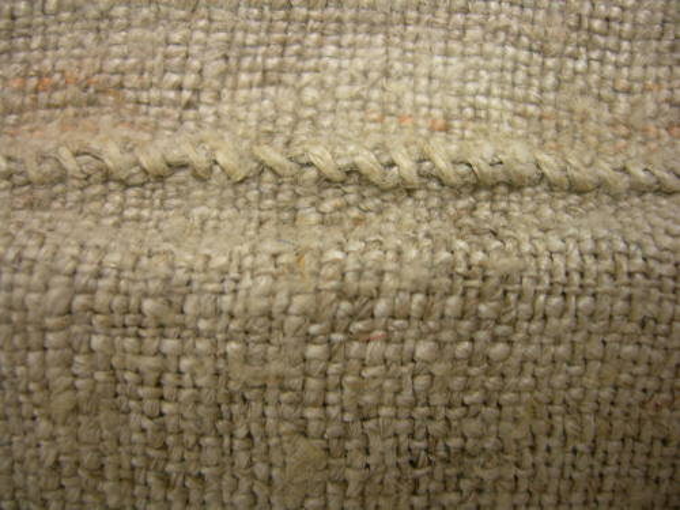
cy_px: 255
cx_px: 340
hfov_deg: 49.0
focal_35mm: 38
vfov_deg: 37.7
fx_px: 746
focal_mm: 7.8
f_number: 2.8
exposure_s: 1/8.6
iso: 50
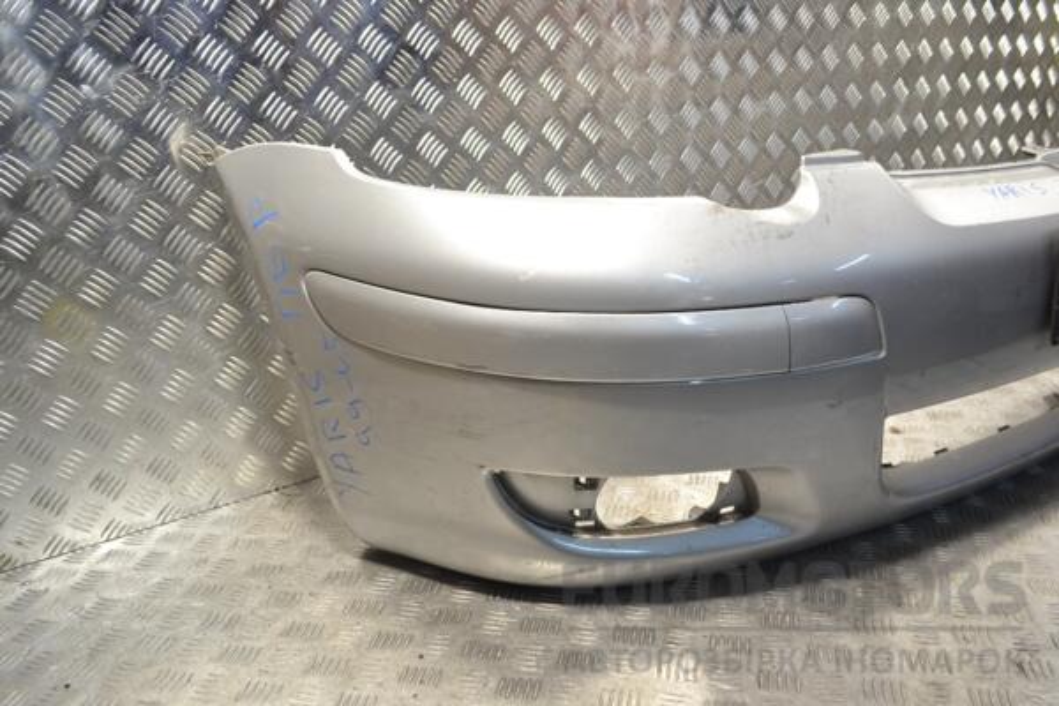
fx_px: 971
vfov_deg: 40.0
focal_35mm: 33
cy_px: 353
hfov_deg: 57.2
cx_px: 530
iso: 400
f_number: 4.5
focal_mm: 22
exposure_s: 1/80
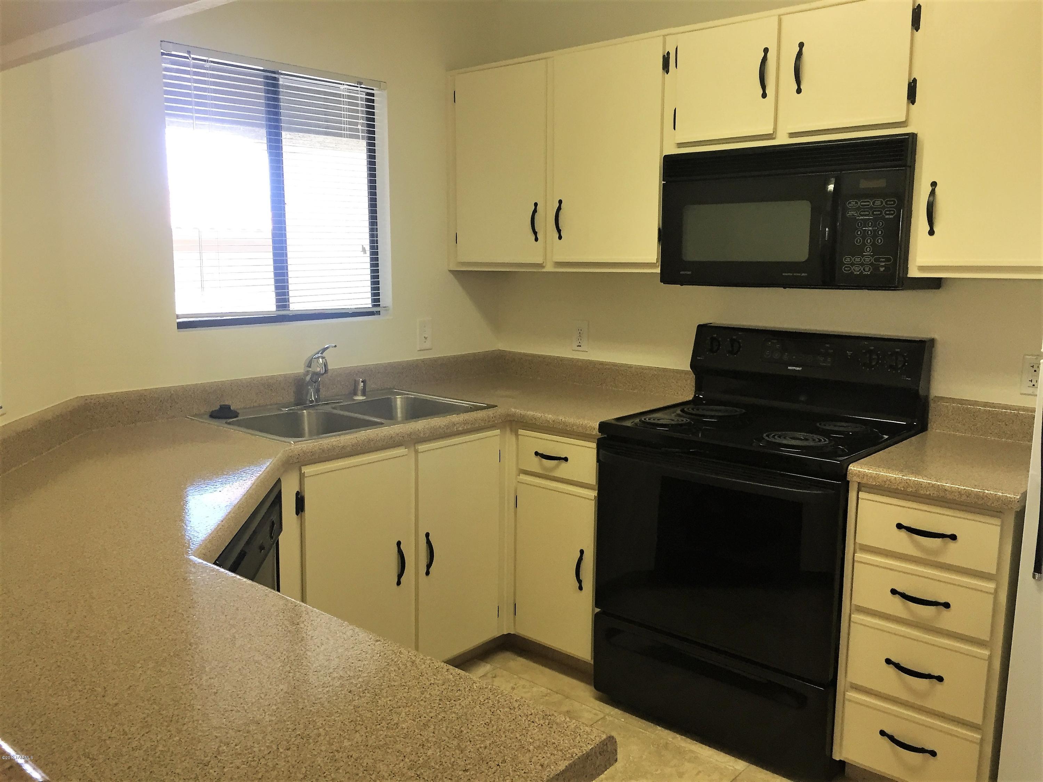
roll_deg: -0.9
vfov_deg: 48.2
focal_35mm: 29
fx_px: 874
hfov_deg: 61.7
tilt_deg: -10.5
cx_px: 522
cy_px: 391
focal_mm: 4.15
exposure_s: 1/30
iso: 40
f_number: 2.2
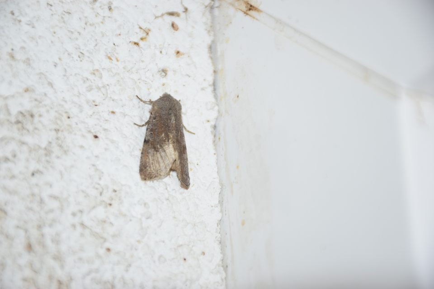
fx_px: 2531
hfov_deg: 9.8
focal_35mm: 210
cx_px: 217
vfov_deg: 6.5
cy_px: 144
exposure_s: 1/60
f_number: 5.6
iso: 500
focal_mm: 140
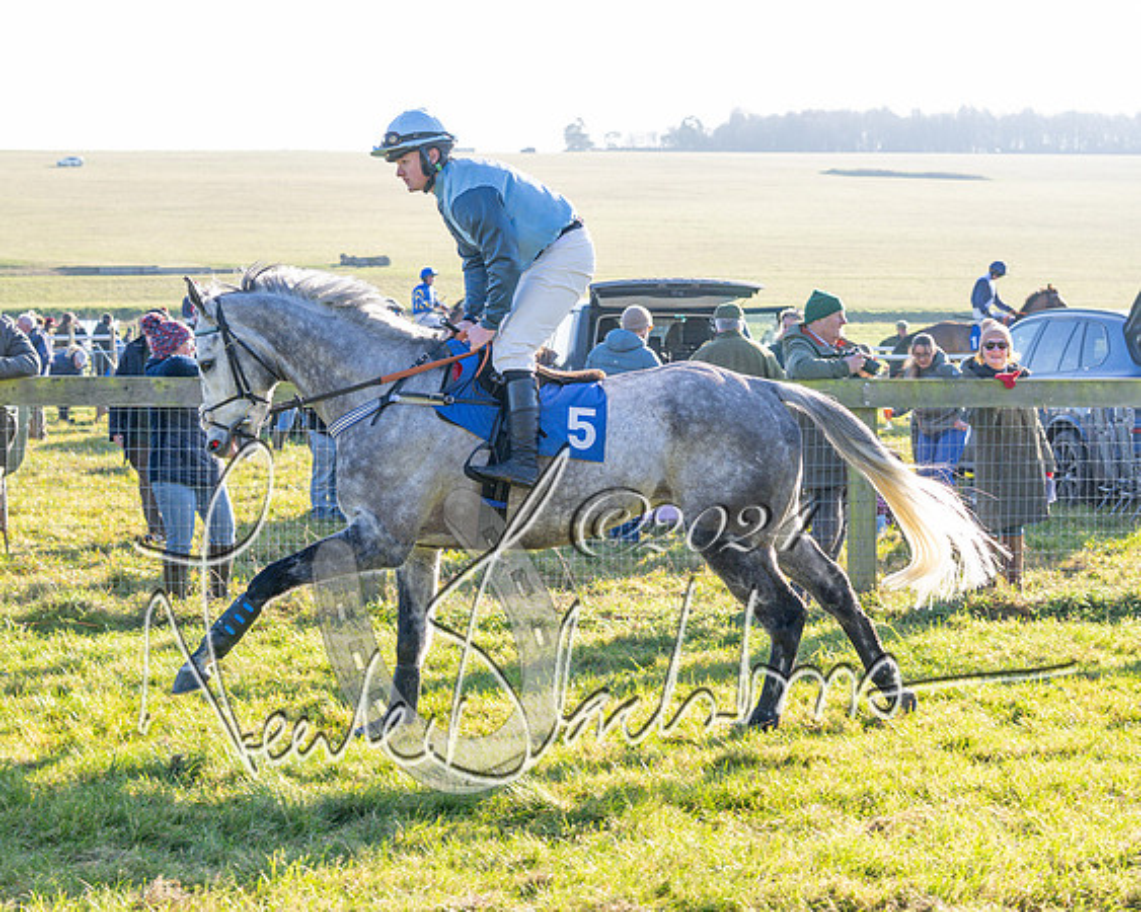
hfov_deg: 24.5
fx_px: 2624
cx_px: 596
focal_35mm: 78
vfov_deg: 19.7
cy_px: 456
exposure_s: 1/1000
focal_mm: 46
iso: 640
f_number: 4
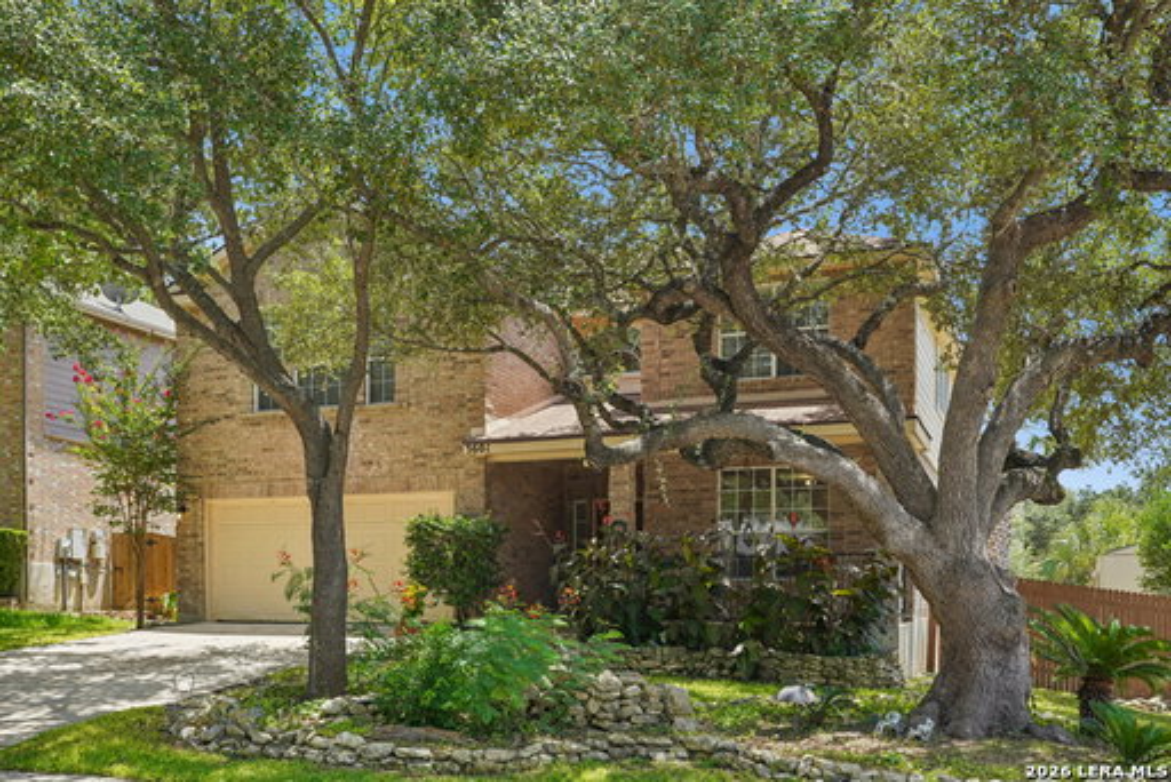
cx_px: 586
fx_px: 1123
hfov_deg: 55.1
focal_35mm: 34
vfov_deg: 38.4
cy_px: 391
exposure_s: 1/50
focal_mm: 34.5
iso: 100
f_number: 8
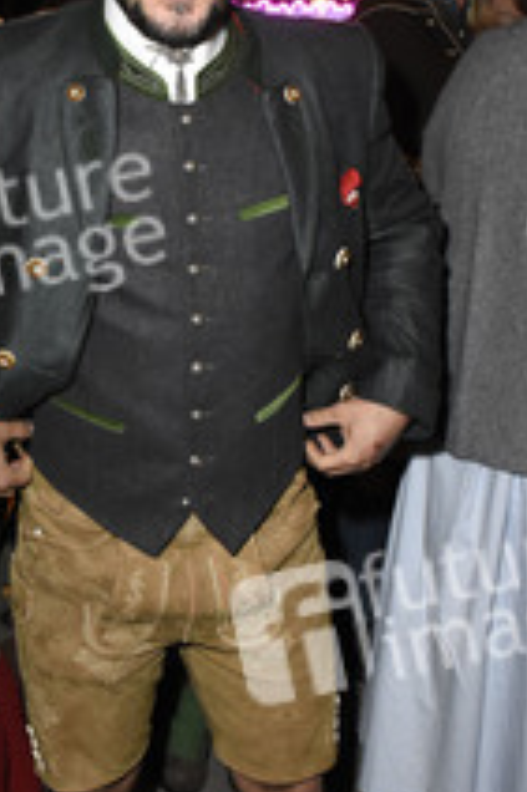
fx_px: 1122
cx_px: 82
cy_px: 430
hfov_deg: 25.8
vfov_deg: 38.9
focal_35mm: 51
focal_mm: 18
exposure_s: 1/60
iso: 3200
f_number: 6.3
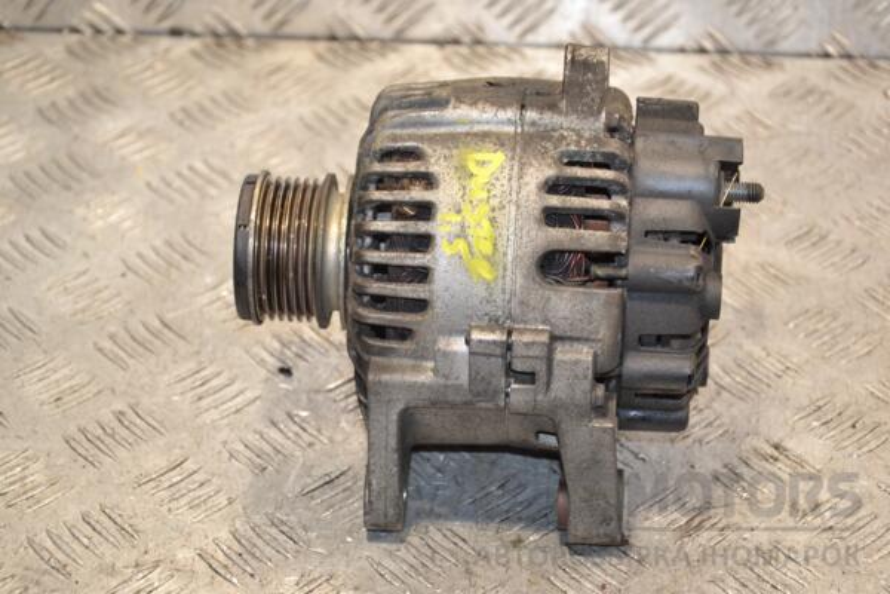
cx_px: 445
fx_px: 2151
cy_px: 297
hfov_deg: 23.4
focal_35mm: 87
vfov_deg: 15.7
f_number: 5
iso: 800
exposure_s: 1/100
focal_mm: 58
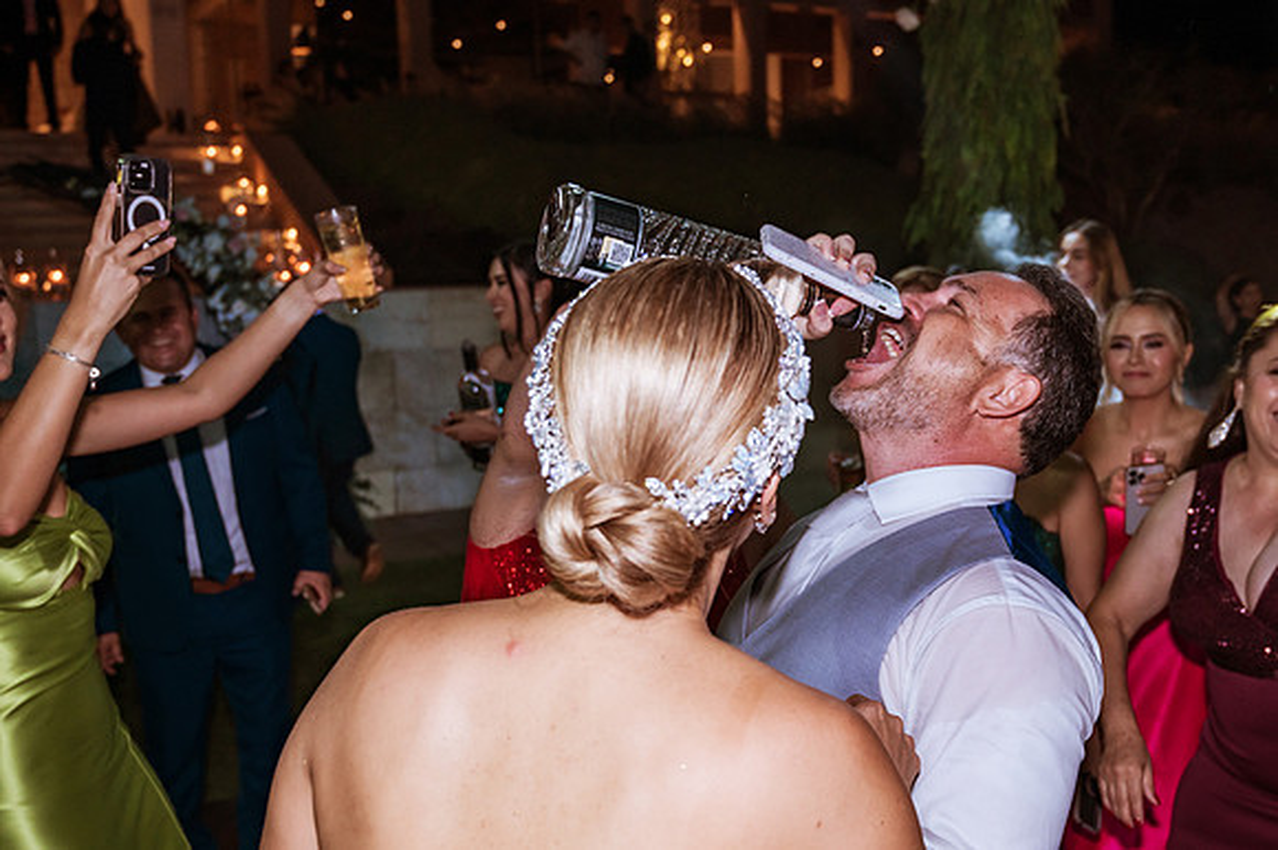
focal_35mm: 41
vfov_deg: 32.9
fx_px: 1438
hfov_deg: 47.6
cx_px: 785
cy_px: 482
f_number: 4.5
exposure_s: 1/160
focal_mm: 33
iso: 800
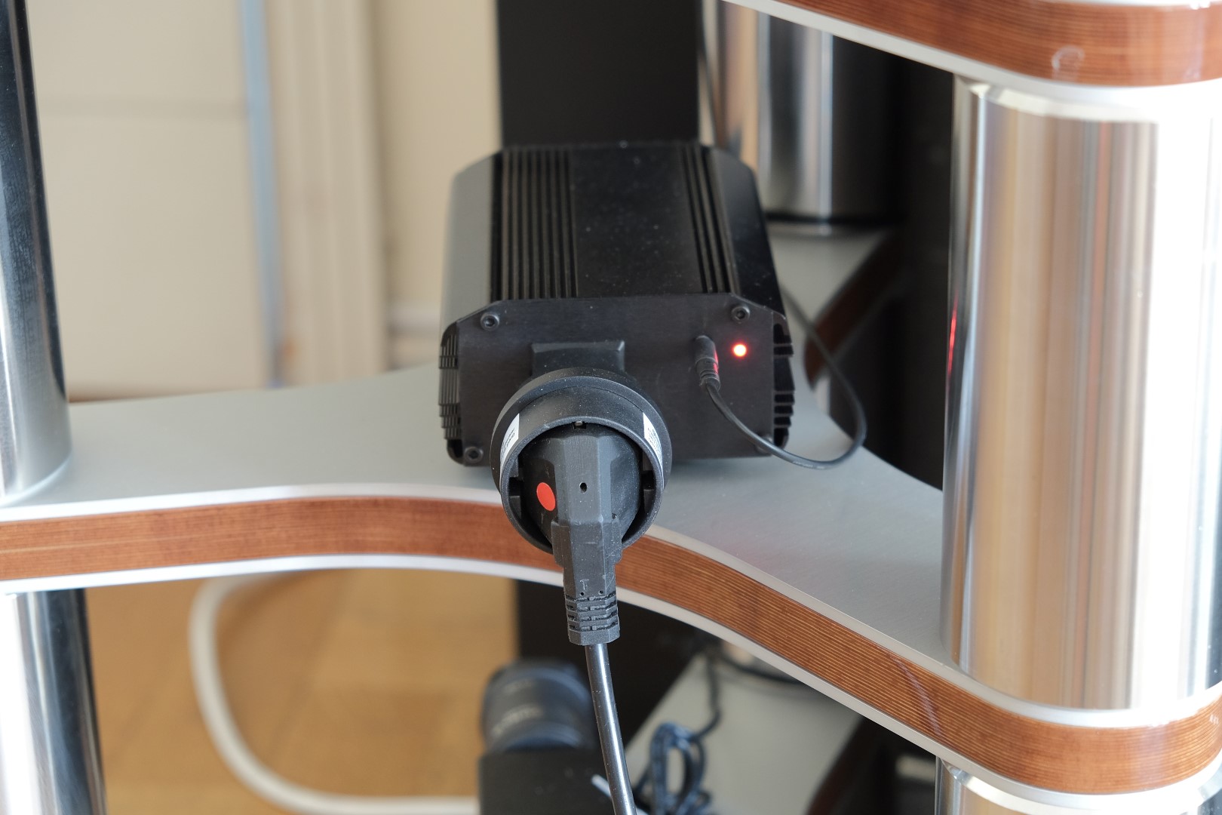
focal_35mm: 83
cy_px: 408
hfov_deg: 24.5
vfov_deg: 16.5
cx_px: 611
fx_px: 2817
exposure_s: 1/4
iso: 800
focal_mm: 55
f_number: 4
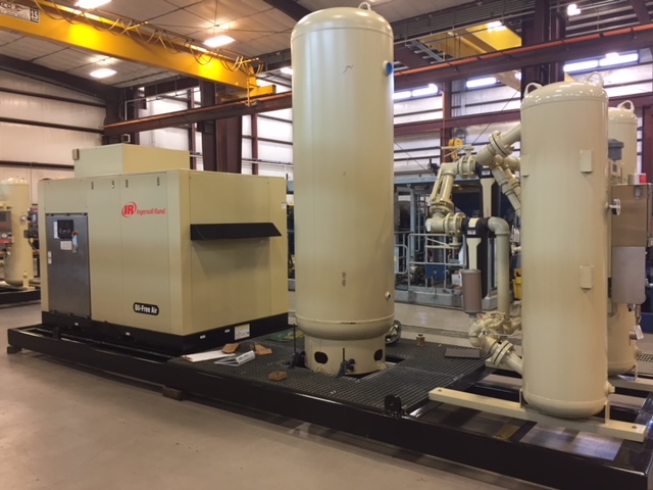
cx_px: 326
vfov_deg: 48.2
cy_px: 245
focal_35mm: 29
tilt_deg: -3.8
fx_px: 547
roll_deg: -0.2
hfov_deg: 61.7
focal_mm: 4.15
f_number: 2.2
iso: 100
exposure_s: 1/30
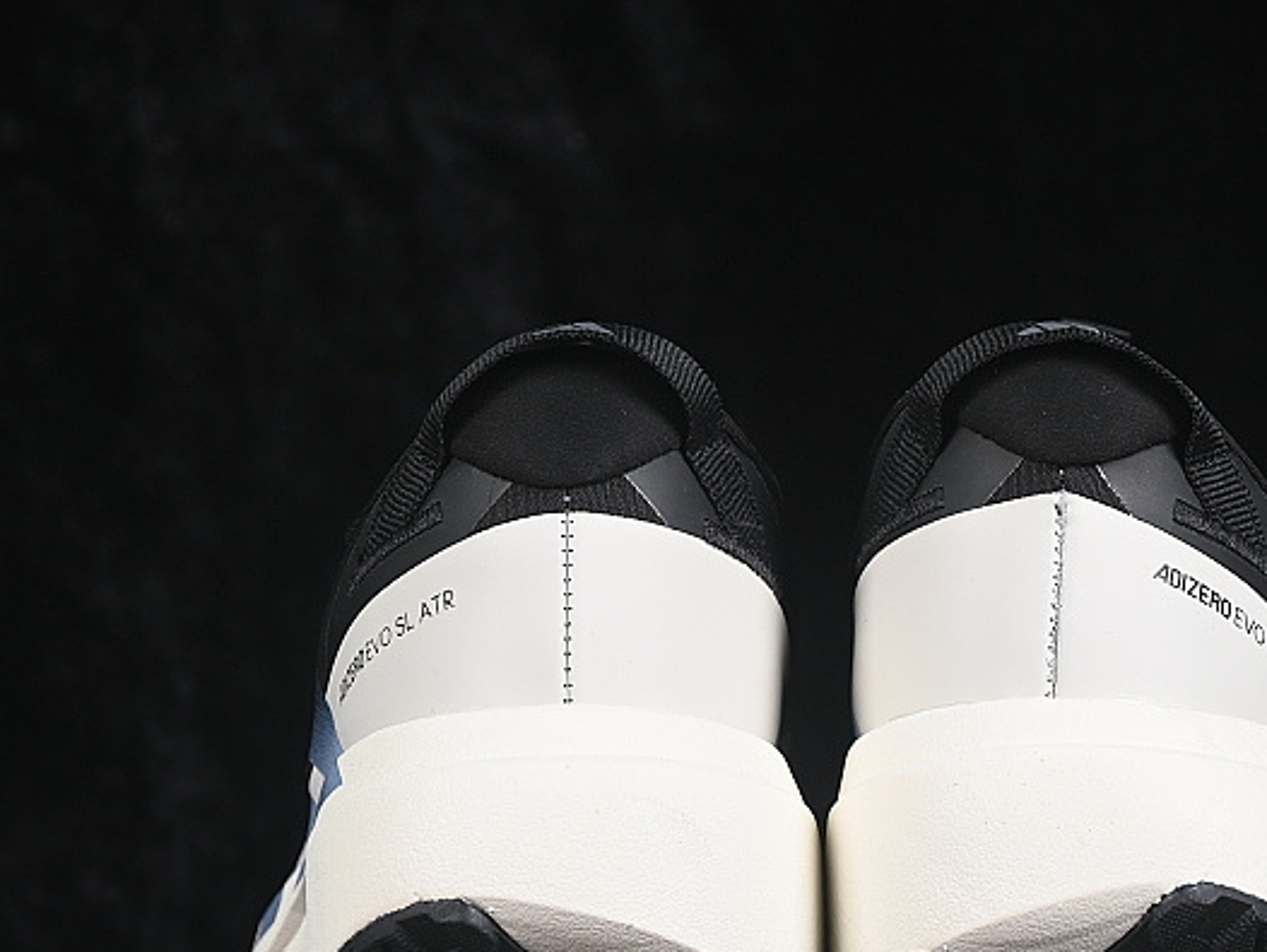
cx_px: 838
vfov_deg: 10.0
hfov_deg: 13.3
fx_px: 5420
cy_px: 506
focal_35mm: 148
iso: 160
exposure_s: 1/60
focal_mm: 50
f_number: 6.3
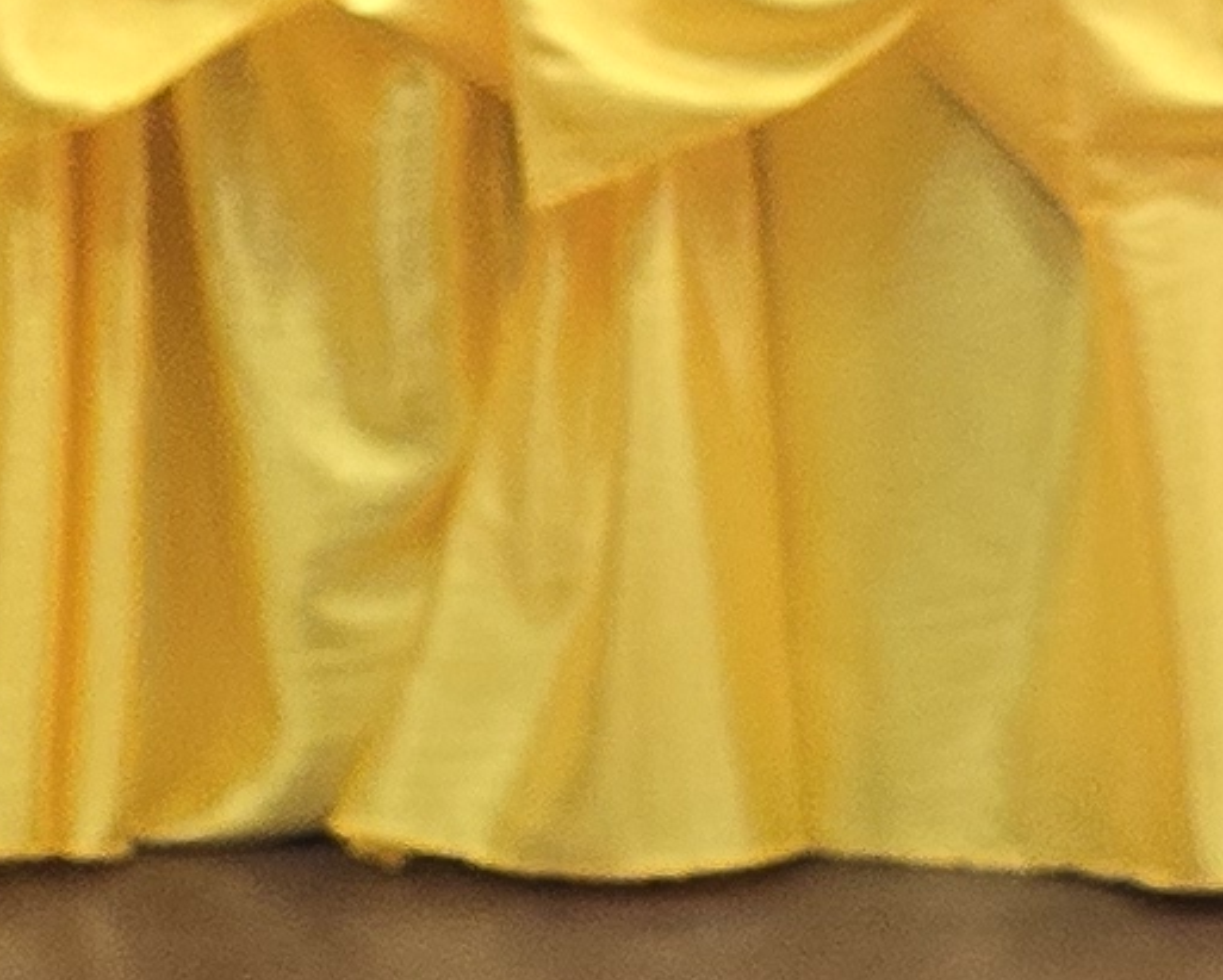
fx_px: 6338
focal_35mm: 175
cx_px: 2405
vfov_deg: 8.8
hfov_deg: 10.2
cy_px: 615
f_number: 1.7
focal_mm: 6.3
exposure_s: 1/100
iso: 160
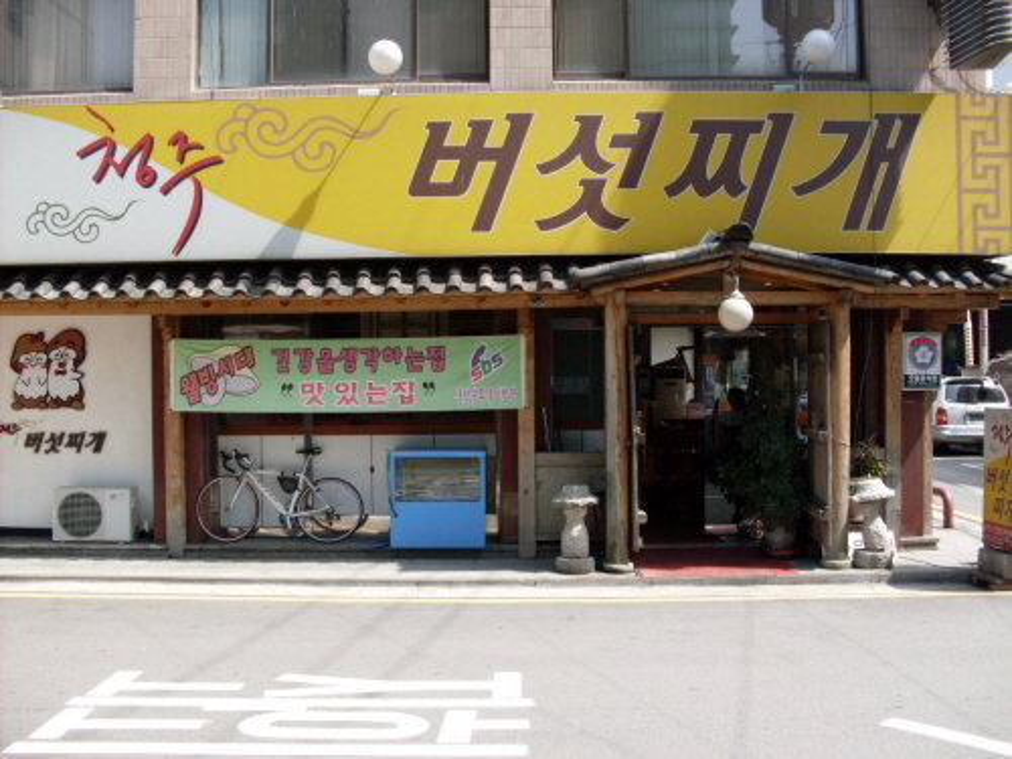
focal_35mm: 38
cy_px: 380
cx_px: 506
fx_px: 1111
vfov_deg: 37.7
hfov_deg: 49.0
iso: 80
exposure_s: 1/350
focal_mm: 6.3
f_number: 2.8
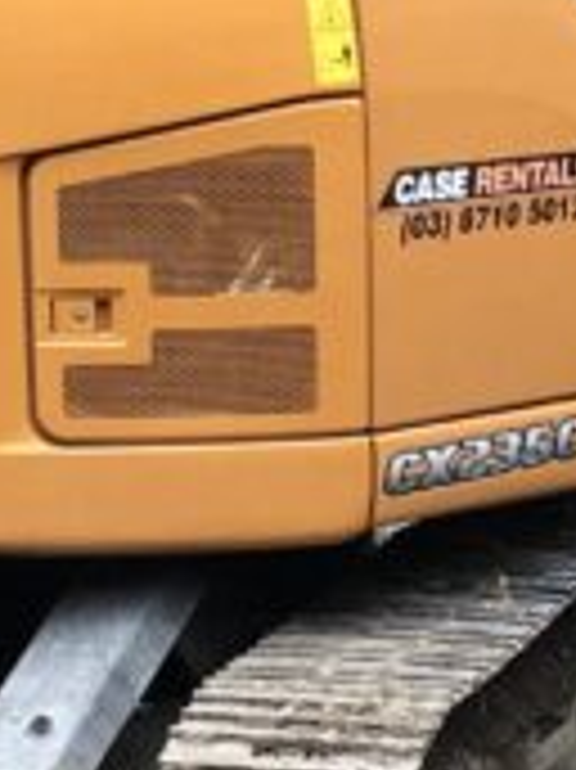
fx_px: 3732
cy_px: 635
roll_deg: -0.6
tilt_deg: -11.0
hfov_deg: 8.8
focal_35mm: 168
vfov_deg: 11.7
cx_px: 414
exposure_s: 1/30
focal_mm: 3.99
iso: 25
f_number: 1.8
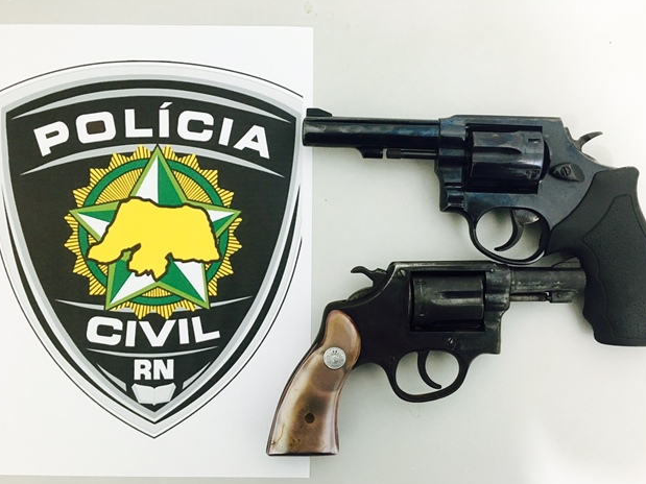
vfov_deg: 46.8
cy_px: 247
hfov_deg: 60.0
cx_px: 326
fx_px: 560
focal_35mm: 30
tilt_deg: -89.3
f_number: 2.2
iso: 100
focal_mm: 4.15
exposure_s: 1/30
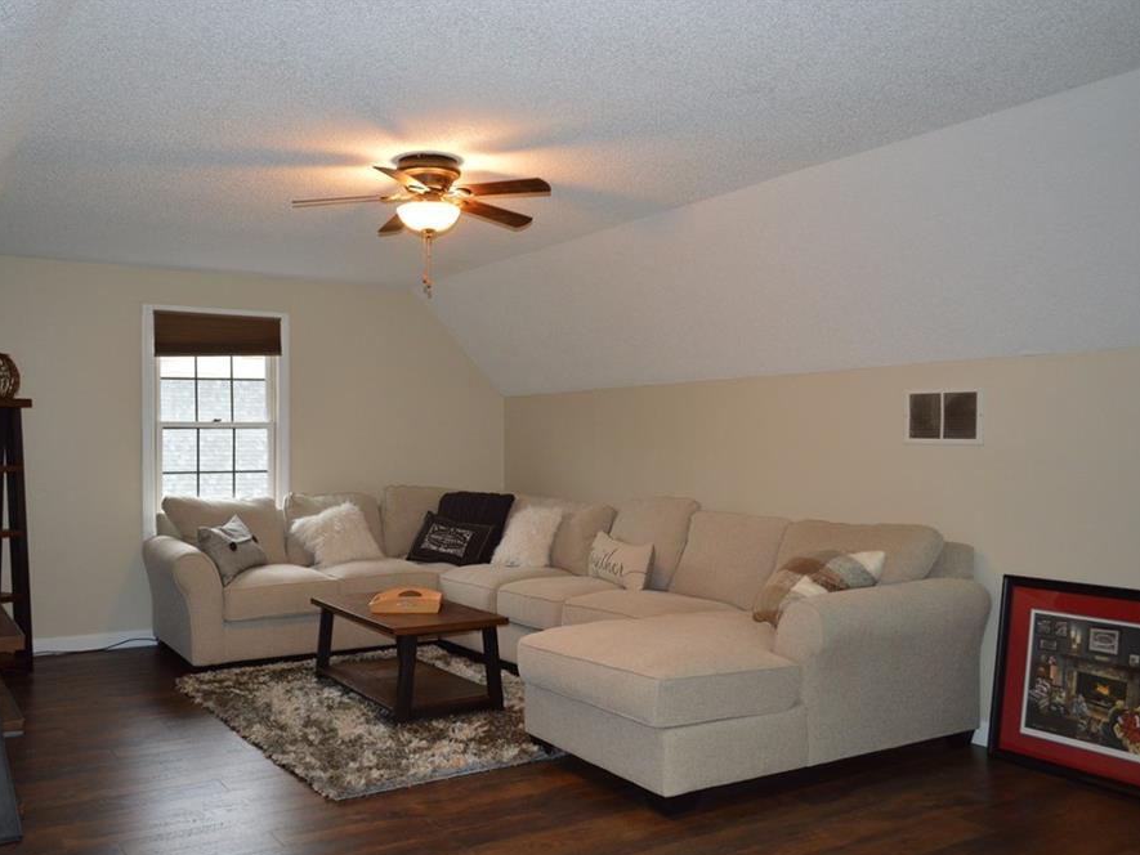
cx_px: 510
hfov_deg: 59.8
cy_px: 434
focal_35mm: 30
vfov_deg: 46.8
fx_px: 988
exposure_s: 1/60
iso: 1000
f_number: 3.5
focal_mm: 18
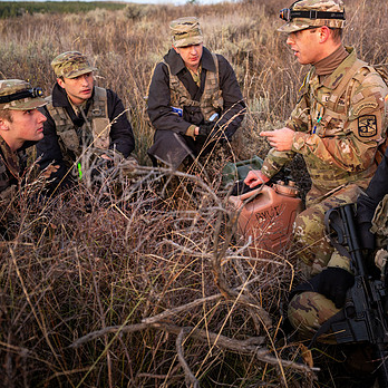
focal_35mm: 34
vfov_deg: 48.4
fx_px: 431
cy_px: 178
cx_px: 259
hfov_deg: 47.7
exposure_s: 1/125
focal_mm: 24
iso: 5000
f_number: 2.8
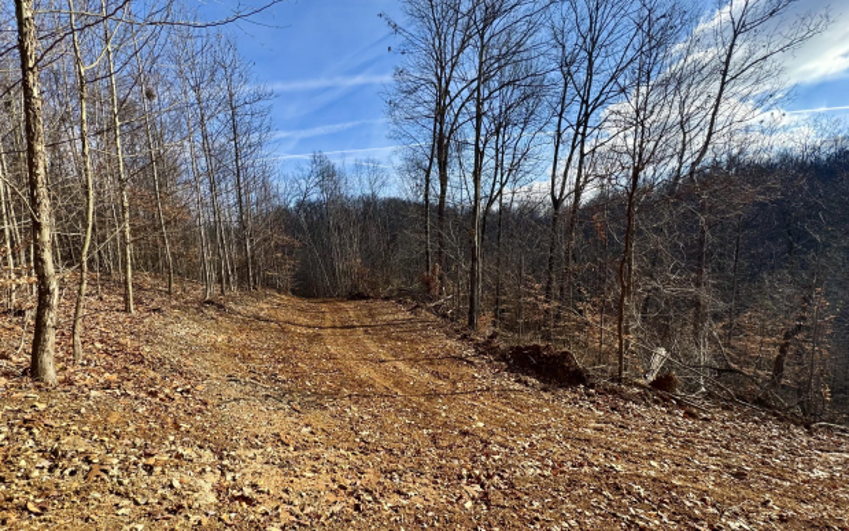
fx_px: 370
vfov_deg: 70.6
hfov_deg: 97.7
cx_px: 403
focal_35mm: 16
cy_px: 317
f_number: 2.2
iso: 50
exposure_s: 1/879
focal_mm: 2.22
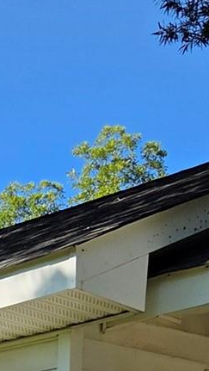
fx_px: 1170
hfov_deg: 9.4
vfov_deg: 16.2
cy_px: 586
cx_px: -238
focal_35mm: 119
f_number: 1.8
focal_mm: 5.4
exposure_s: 1/6217
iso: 80
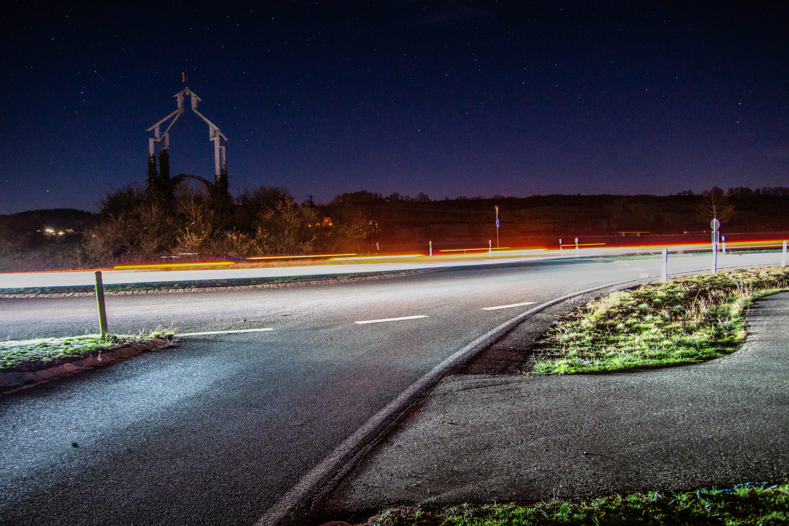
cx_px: 394
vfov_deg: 43.6
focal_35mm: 30
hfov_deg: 61.9
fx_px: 657
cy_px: 263
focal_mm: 20
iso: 200
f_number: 3.2
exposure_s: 8
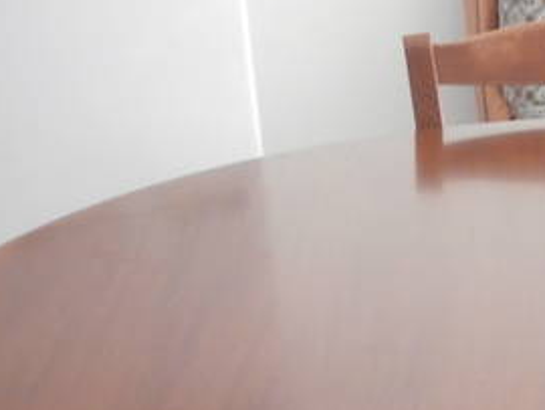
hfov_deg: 16.6
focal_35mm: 111
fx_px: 1749
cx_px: 723
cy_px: 339
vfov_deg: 13.3
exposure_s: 1/30
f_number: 3.9
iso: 400
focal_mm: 6.67
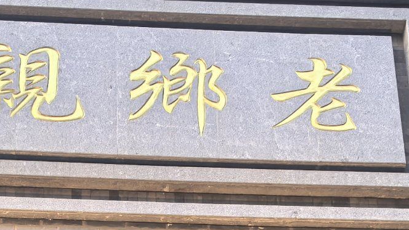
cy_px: 598
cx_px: 170
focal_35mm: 121
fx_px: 1312
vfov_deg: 8.8
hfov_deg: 17.7
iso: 64
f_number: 2
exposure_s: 1/100
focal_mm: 5.75
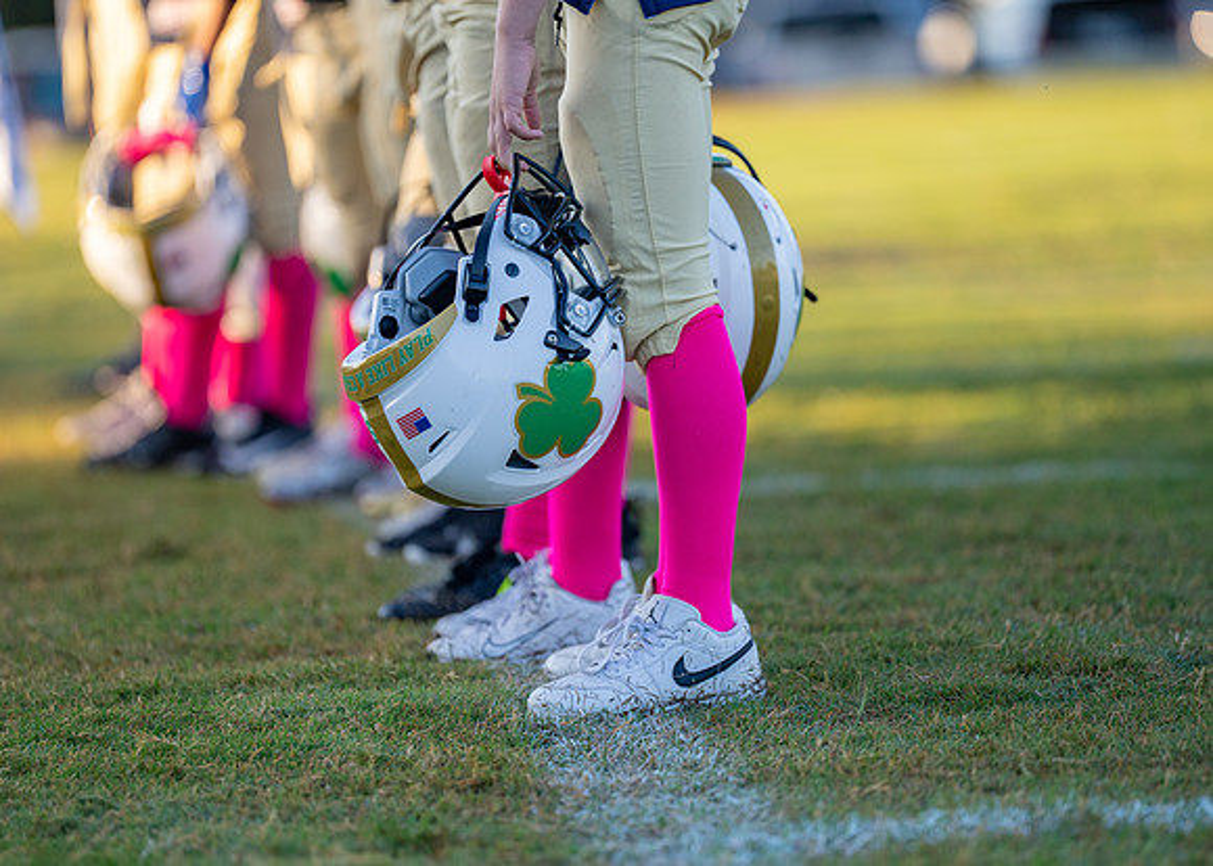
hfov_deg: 9.3
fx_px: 7485
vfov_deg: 6.6
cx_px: 620
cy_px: 420
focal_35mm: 217
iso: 250
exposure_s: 1/1250
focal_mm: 200
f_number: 2.8
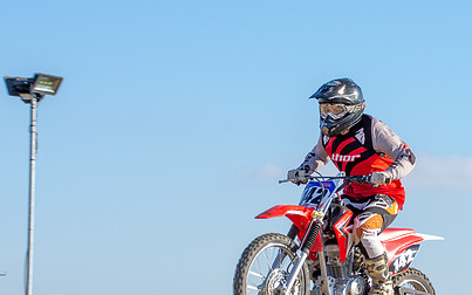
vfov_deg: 6.7
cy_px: 202
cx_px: 366
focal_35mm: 196
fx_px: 2522
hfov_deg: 10.7
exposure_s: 1/400
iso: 200
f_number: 9
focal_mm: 70
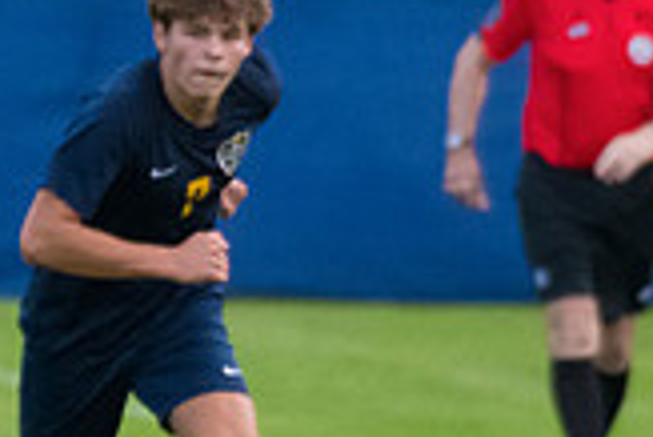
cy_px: 172
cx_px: -465
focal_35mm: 1384
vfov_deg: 1.0
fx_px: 25126
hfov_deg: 1.5
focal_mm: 260
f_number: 5.6
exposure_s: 1/2000
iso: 3200
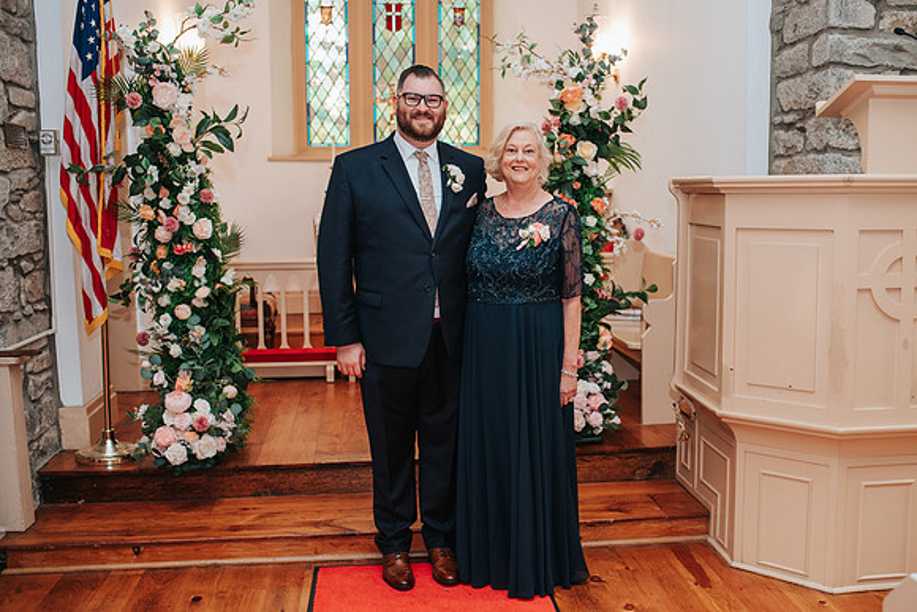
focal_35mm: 38
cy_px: 306
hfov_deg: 50.0
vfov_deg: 34.7
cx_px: 501
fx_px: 981
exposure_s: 1/200
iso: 1000
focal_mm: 35
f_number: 3.2
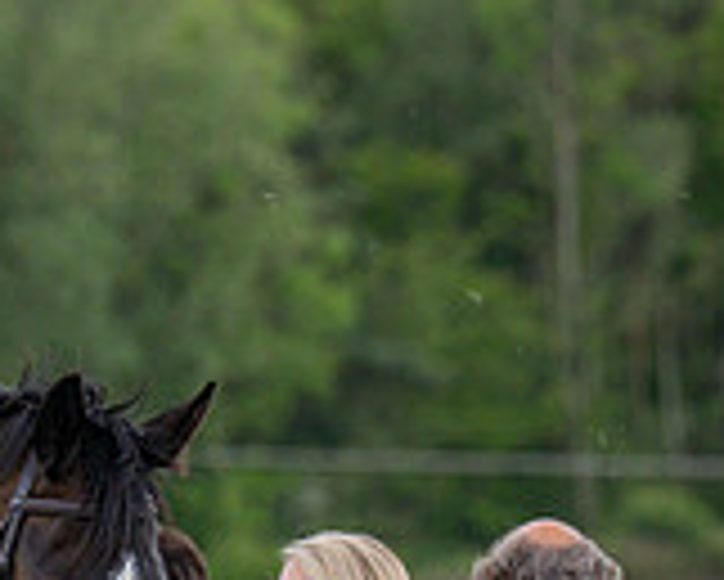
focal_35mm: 1123
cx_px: -447
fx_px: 24078
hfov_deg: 1.7
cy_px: 998
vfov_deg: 1.4
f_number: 5
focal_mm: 190
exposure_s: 1/800
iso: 400
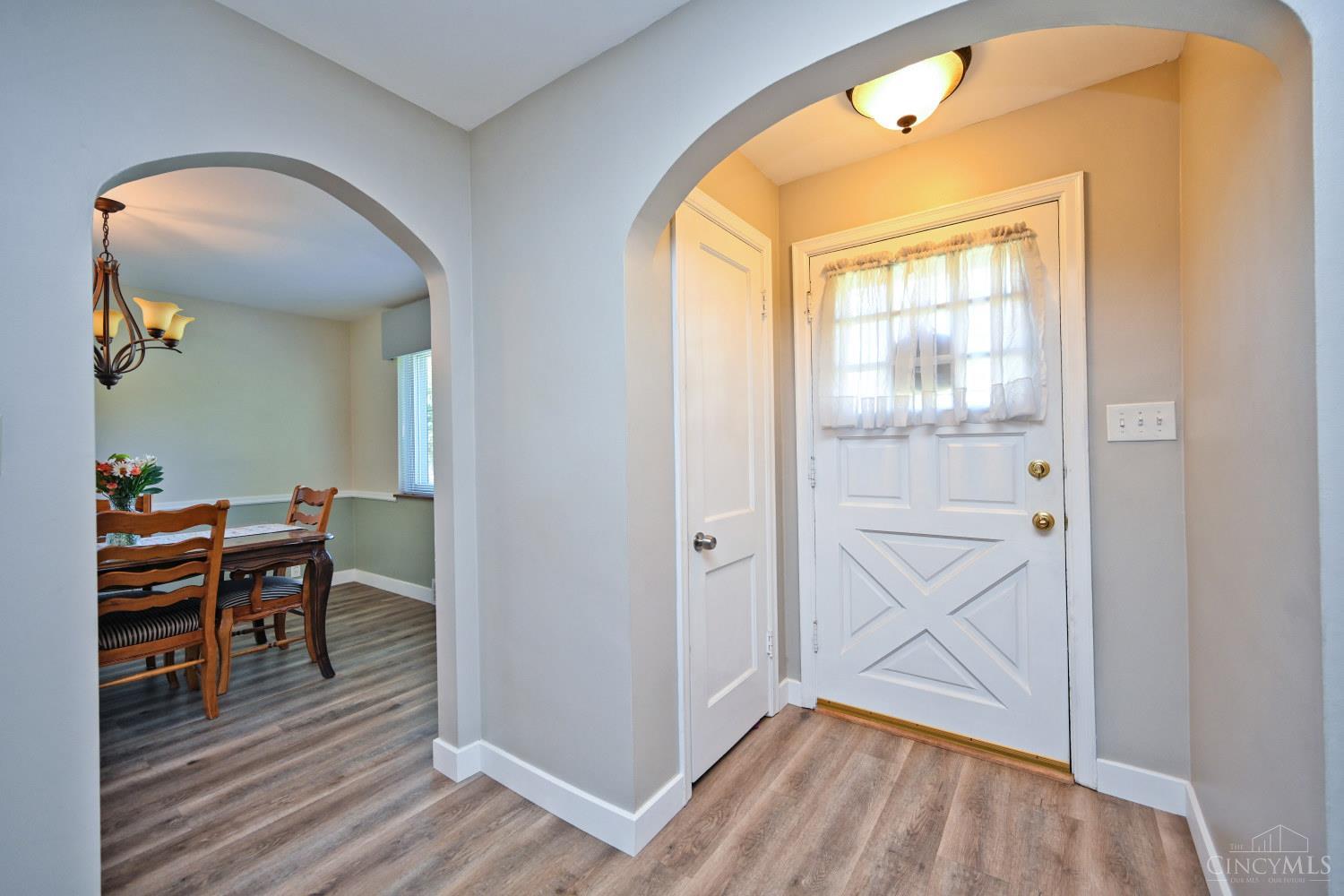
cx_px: 672
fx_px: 523
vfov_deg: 81.2
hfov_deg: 104.3
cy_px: 448
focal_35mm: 14
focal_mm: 14
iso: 280
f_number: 4
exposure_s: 1/60
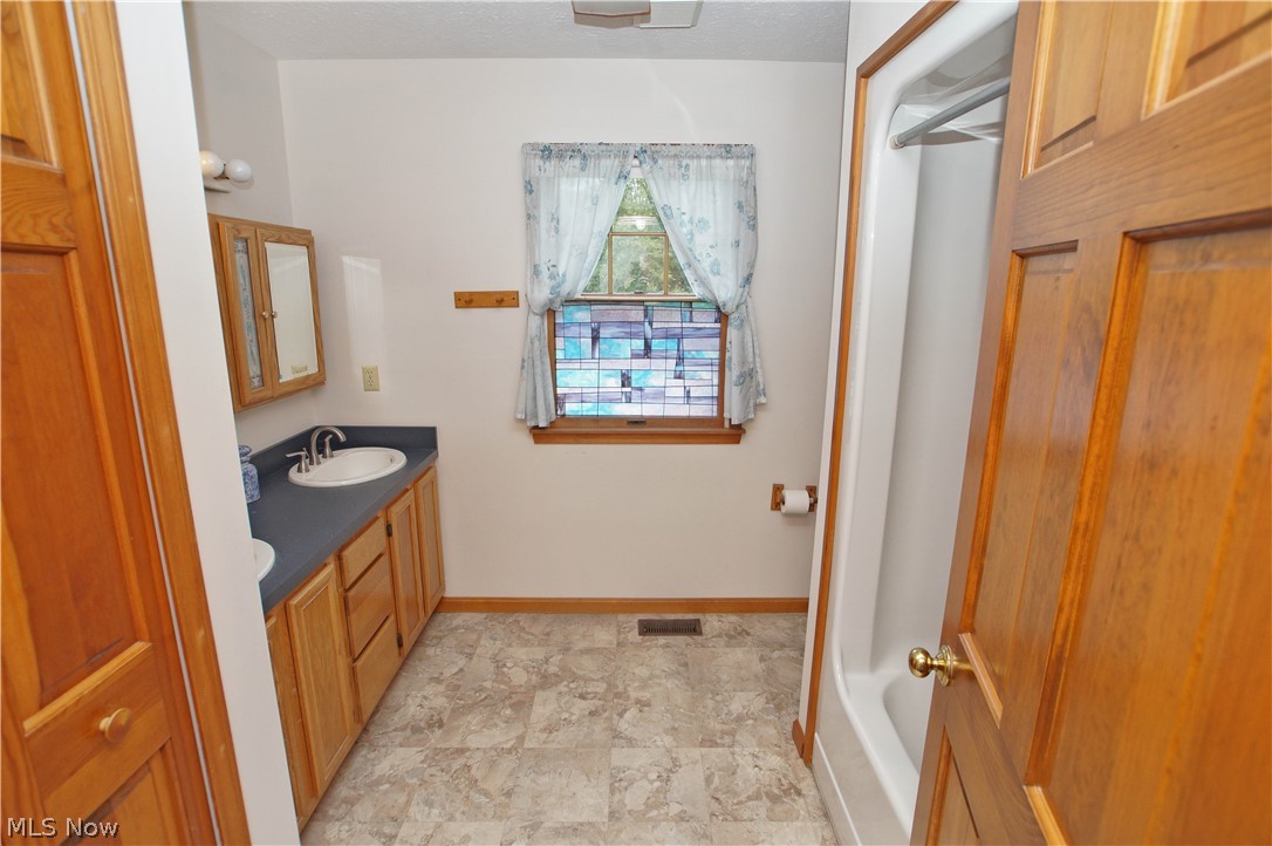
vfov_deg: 72.0
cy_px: 423
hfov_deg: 95.0
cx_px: 636
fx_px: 582
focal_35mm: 16
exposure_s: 1/160
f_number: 4.5
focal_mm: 11
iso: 320
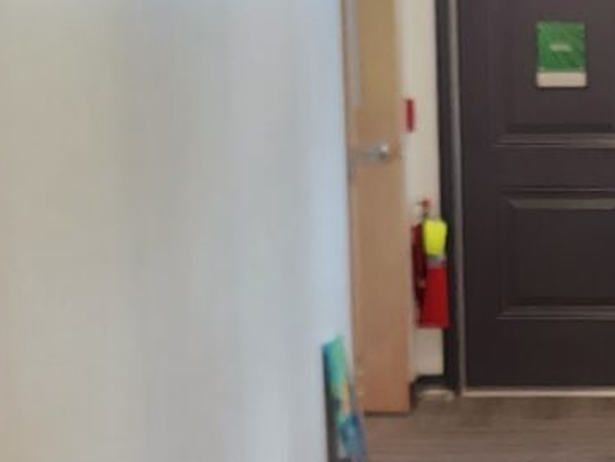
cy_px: 624
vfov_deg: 8.9
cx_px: 796
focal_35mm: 163
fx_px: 2897
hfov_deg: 11.8
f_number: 1.8
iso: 160
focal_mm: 5.4
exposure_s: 1/120
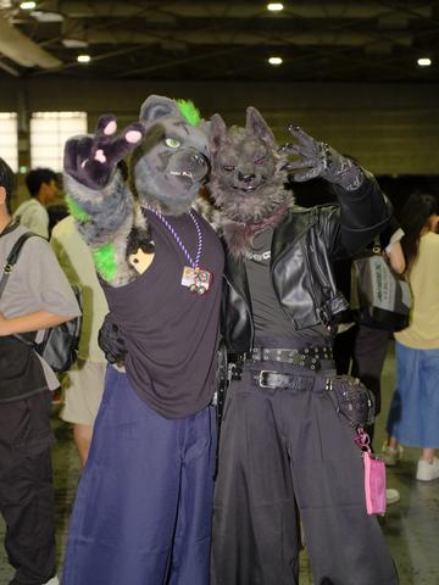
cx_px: 220
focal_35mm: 51
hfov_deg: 28.6
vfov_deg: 37.5
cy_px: 292
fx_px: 862
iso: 1600
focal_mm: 64
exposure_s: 1/60
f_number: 4
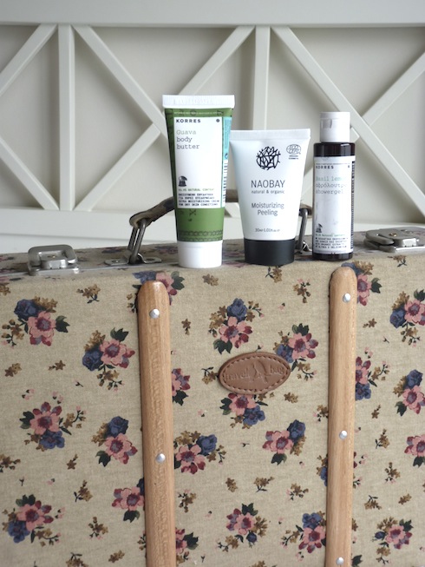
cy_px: 284
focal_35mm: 46
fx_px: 753
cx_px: 212
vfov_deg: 41.2
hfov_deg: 31.5
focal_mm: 8.2
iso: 80
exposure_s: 1/40
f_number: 3.2
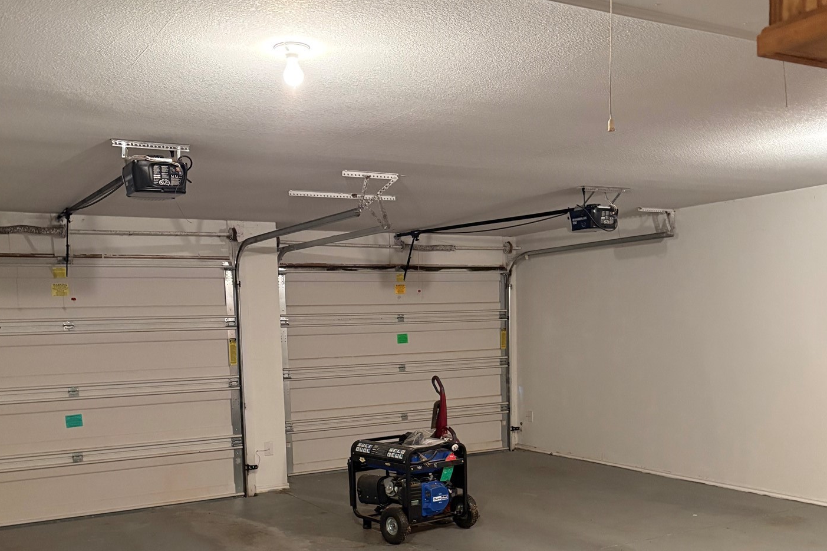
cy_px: 419
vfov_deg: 35.1
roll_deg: +1.6
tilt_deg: -4.8
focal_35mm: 37
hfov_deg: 51.9
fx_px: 850
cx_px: 417
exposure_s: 1/30
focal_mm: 5.96
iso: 500
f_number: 1.6
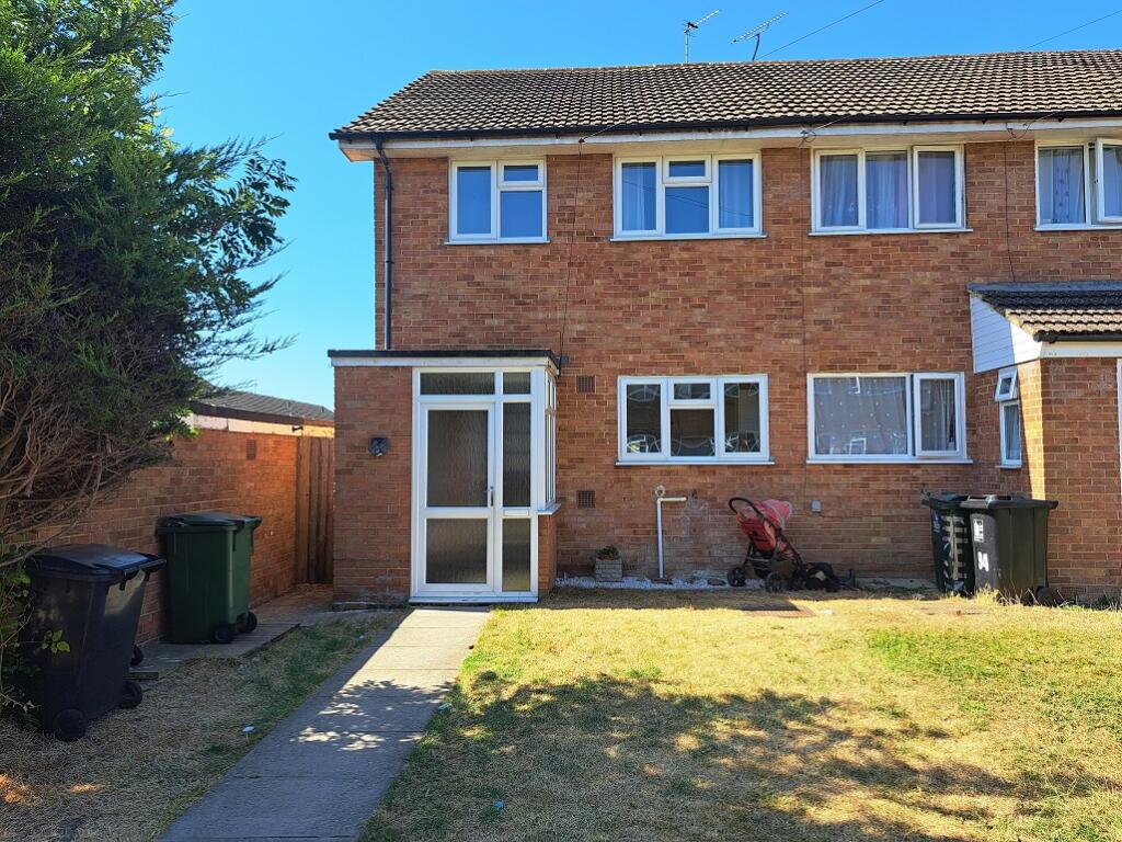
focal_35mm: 24
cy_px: 421
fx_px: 778
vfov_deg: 56.8
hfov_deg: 71.6
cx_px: 561
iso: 50
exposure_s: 1/610
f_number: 1.8
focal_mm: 5.23
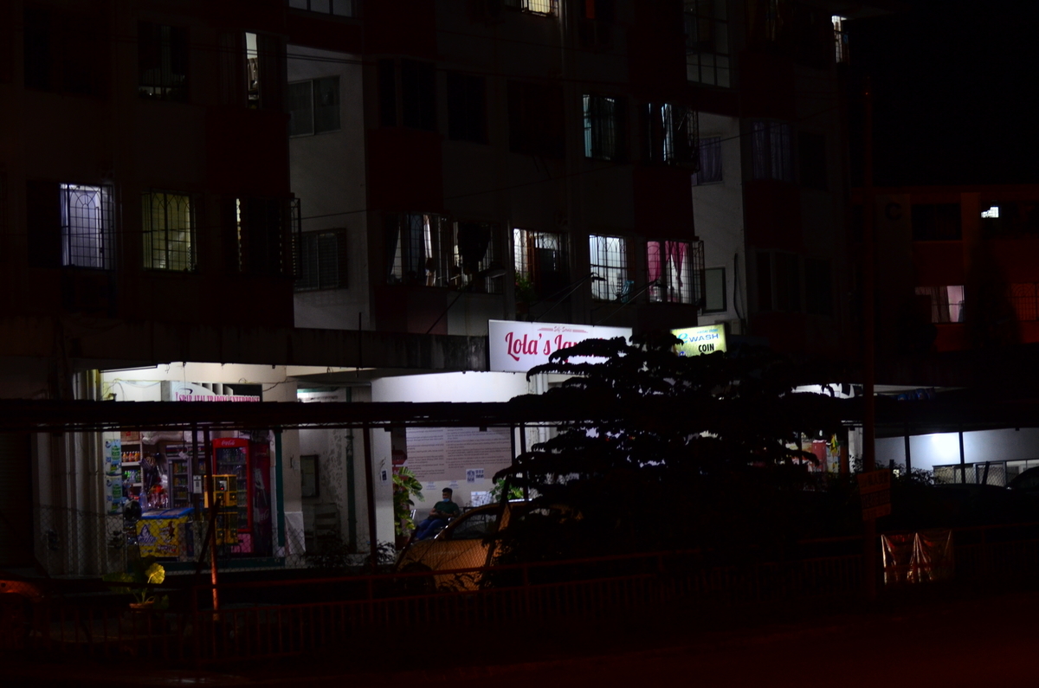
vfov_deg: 13.0
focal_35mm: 105
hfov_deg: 19.5
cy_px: 344
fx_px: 3024
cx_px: 520
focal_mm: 70
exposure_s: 1/30
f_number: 4.5
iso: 800
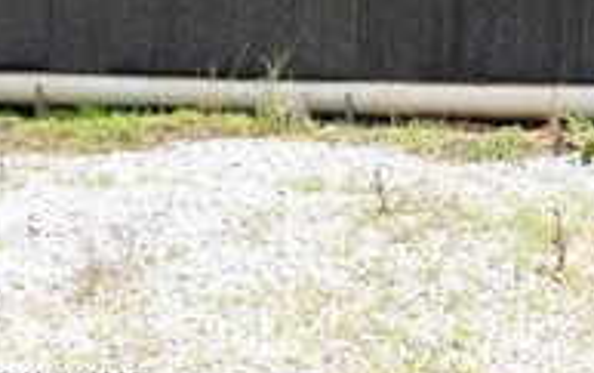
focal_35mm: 114
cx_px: 569
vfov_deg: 11.3
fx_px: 1847
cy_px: -37
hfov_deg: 17.9
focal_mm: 48
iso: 320
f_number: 11
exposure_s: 1/125
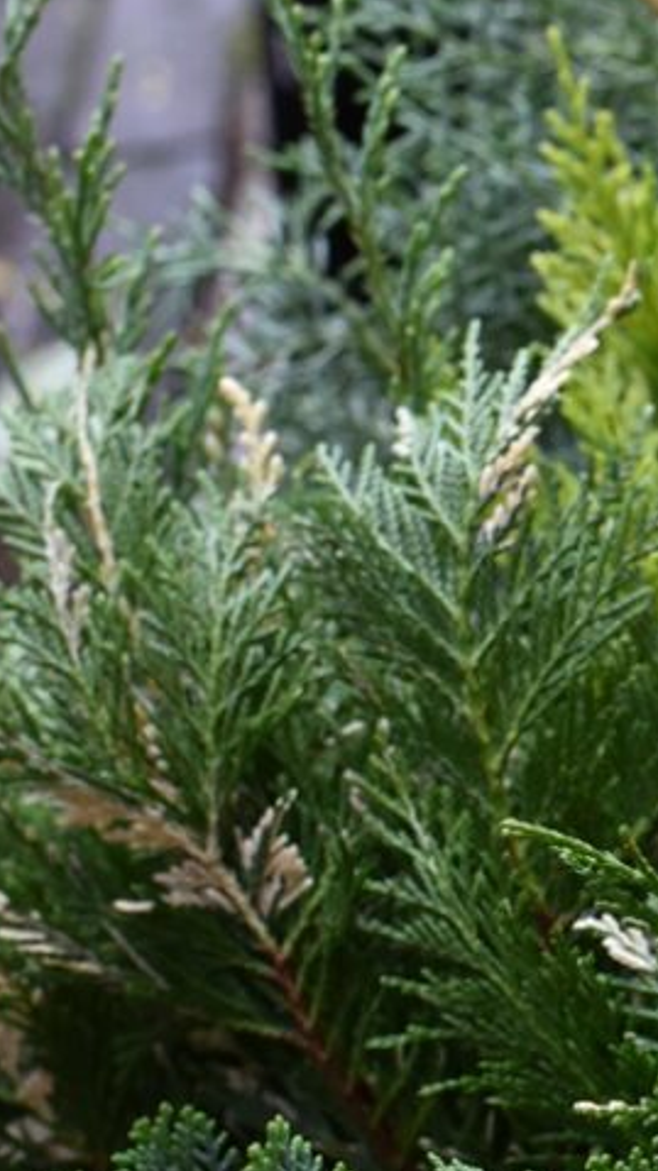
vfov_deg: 19.0
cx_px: 728
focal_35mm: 112
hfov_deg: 10.7
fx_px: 3478
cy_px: 914
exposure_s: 1/50
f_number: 6.3
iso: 1800
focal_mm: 50
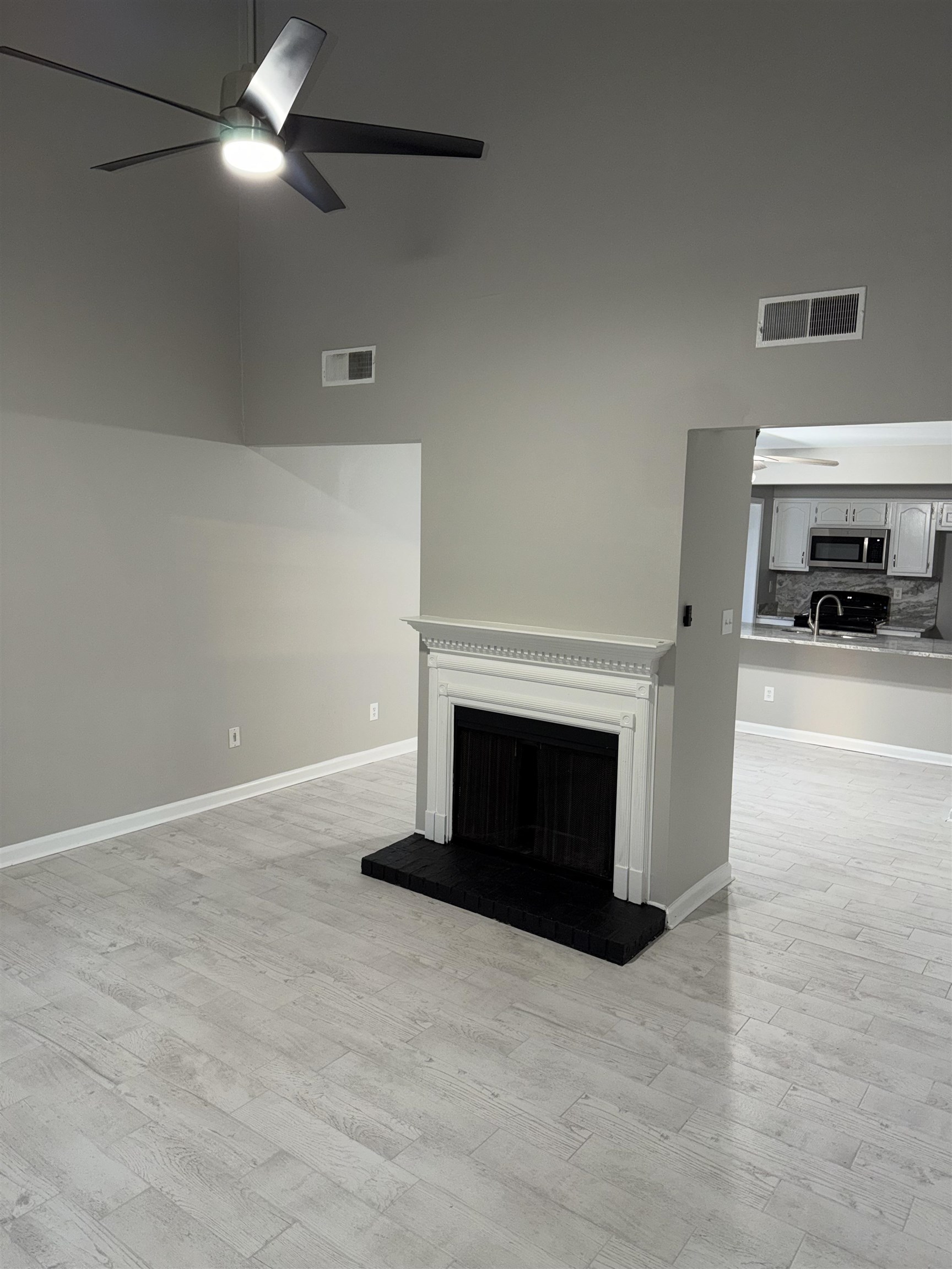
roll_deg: -2.0
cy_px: 634
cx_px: 476
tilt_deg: -8.0
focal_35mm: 24
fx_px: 880
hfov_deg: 56.8
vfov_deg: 71.6
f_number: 1.78
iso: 64
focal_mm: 6.76
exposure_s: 1/29
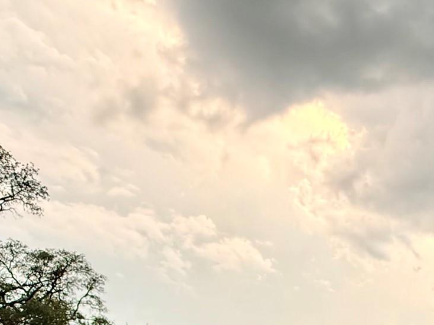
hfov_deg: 45.3
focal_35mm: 39
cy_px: 349
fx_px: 489
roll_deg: -1.7
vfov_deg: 32.8
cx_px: 351
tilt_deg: +6.8
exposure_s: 1/99
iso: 250
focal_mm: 2.22
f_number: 2.2
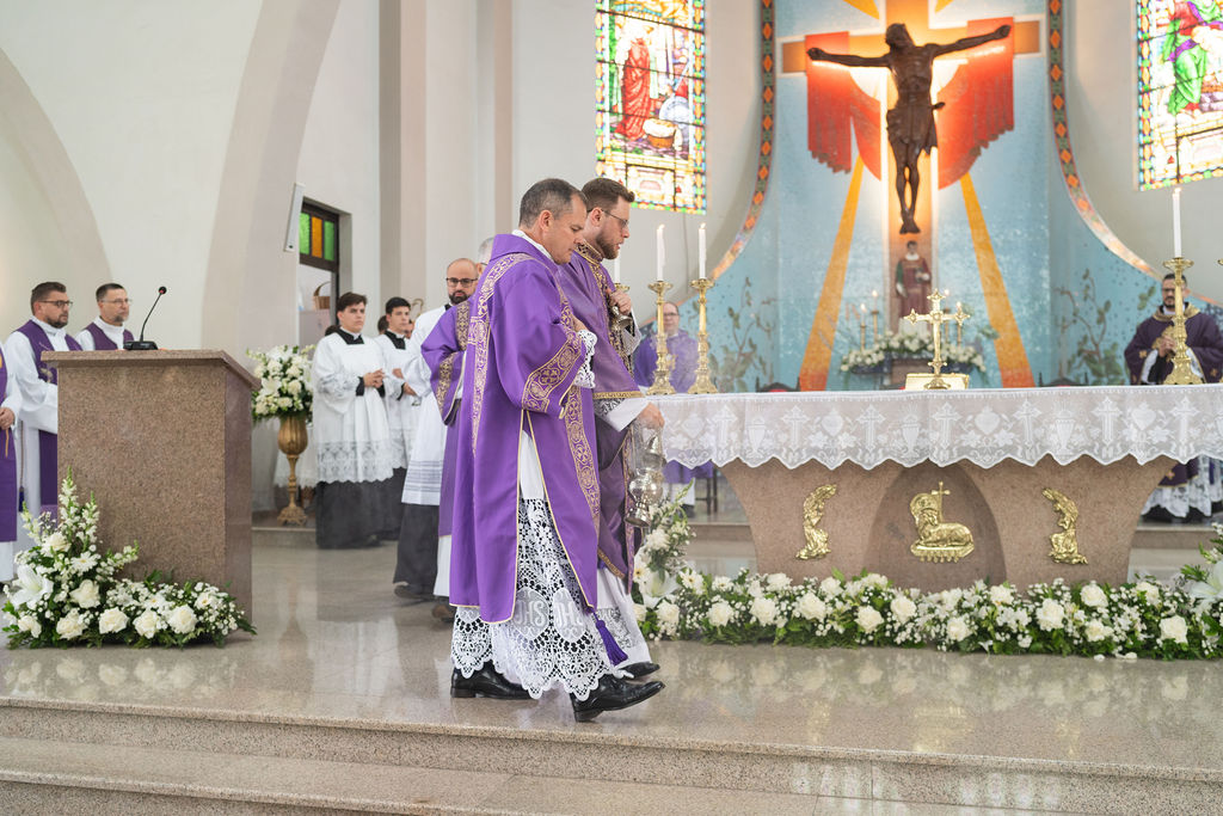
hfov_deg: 53.9
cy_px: 408
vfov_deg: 37.5
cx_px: 612
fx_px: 1202
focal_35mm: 35
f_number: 2.8
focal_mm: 35
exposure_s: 1/160
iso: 800
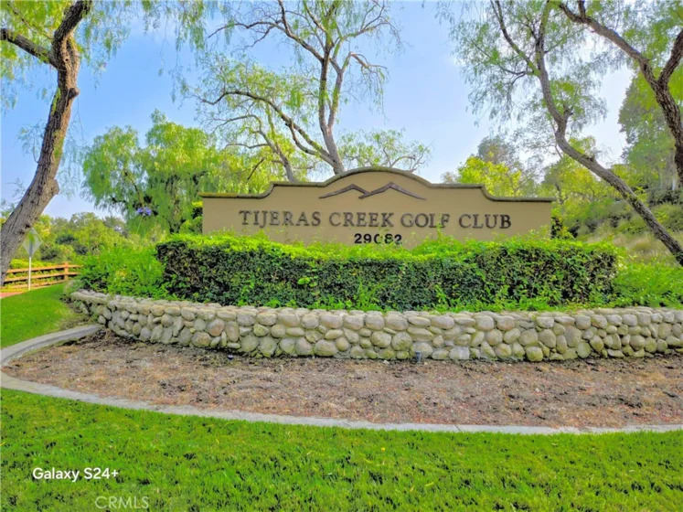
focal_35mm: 23
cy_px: 256
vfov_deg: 58.9
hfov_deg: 73.9
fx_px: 454
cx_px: 342
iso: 25
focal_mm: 5.4
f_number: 1.8
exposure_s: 1/1584
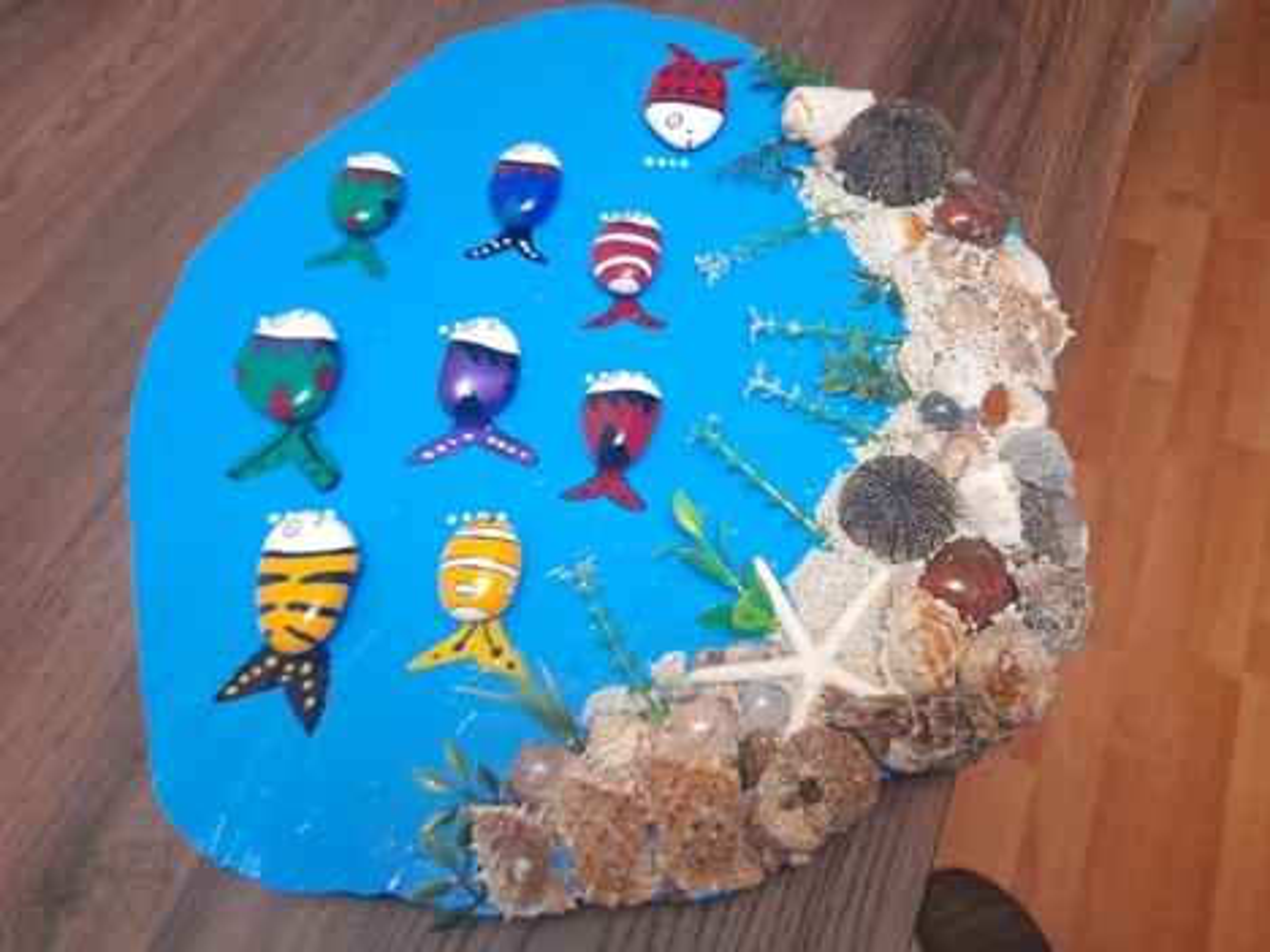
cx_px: 635
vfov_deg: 54.9
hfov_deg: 69.4
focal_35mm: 25
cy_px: 476
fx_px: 917
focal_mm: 4.6
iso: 400
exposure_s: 1/25
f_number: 2
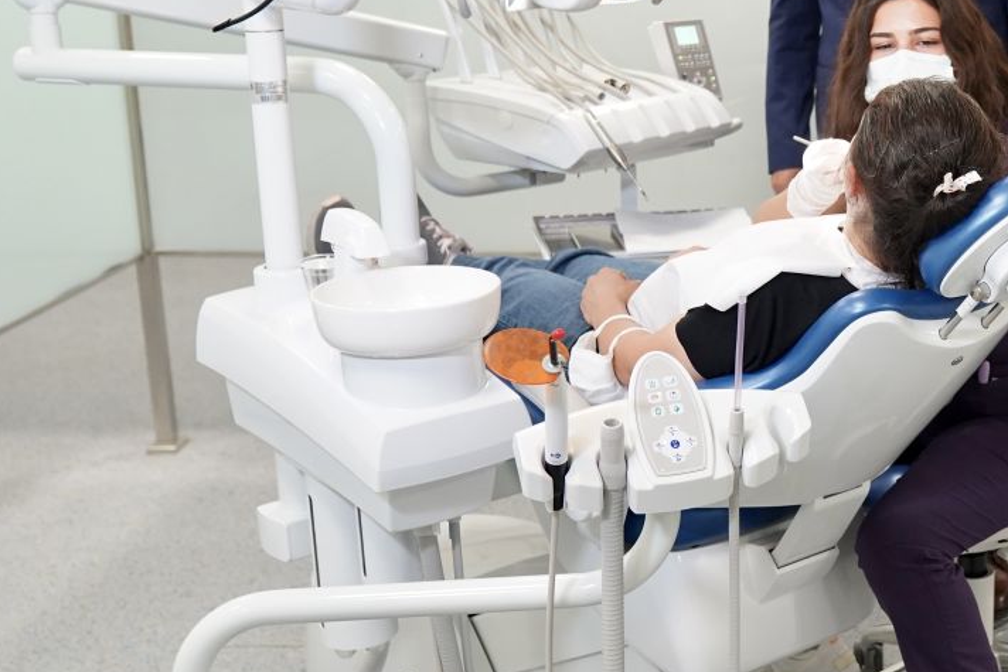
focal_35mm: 59
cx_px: 1029
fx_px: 1652
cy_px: 262
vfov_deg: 23.0
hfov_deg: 31.2
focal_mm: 28
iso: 2000
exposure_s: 1/160
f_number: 3.2
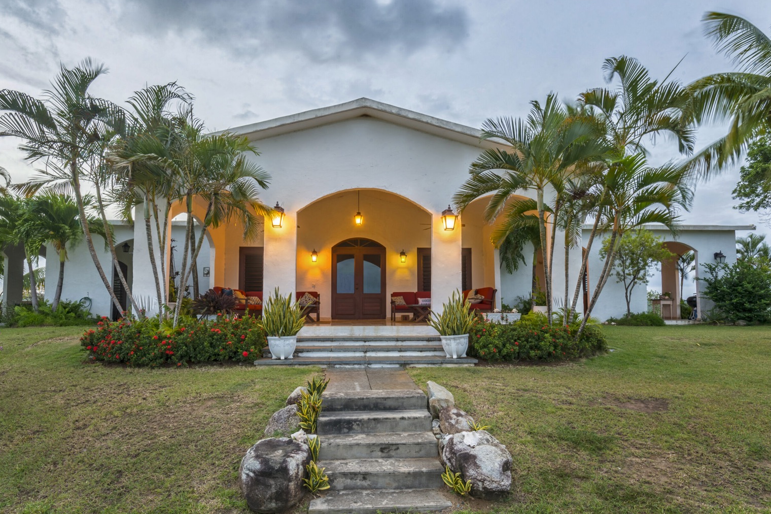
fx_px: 428
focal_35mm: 20
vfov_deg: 61.9
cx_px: 369
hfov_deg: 84.0
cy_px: 257
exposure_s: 1/3
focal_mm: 19
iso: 100
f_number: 18
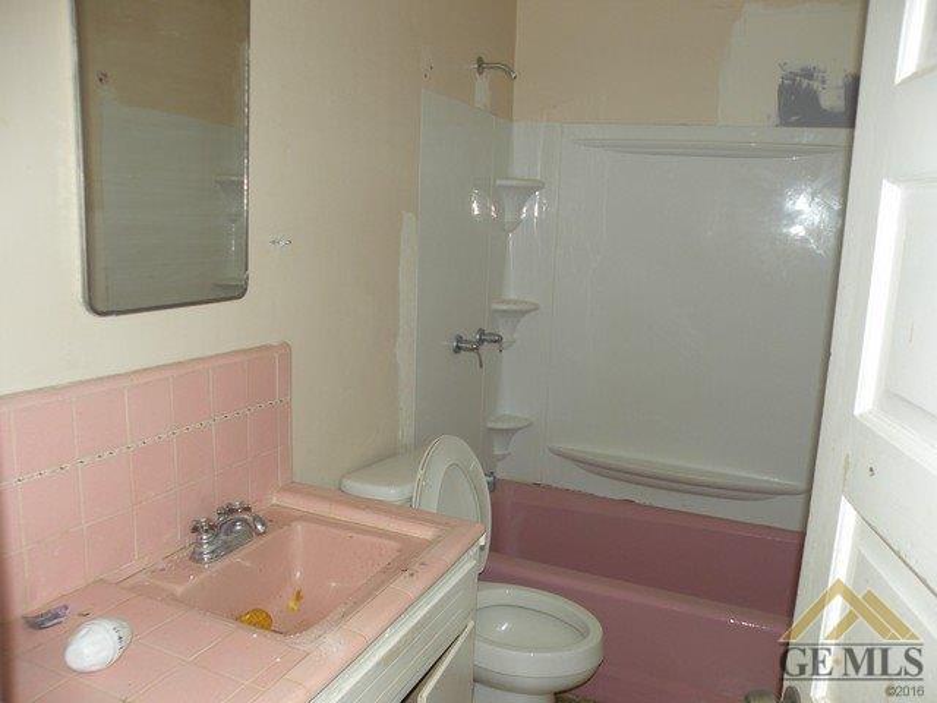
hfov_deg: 65.3
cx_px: 468
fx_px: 731
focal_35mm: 27
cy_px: 352
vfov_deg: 51.4
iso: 64
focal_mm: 4.7
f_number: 2.8
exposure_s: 1/60
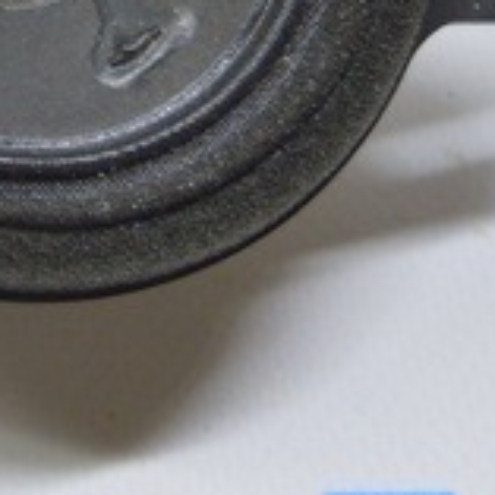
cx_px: -662
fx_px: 3753
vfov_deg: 7.5
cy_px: -49
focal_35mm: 232
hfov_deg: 7.1
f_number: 4.2
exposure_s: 1/50
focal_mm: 28
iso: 400
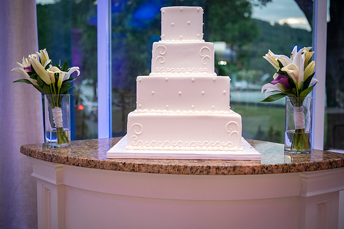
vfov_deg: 32.1
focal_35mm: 42
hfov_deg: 46.7
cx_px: 172
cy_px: 115
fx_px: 398
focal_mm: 40
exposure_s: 1/400
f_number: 2.8
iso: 800
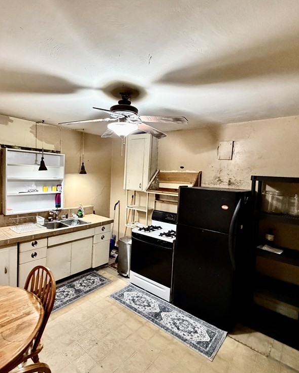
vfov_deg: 83.3
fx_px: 210
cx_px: 121
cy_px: 184
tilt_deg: -4.1
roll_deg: -2.0
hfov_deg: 70.2
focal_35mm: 19
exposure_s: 1/60
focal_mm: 2.22
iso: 800
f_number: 2.2
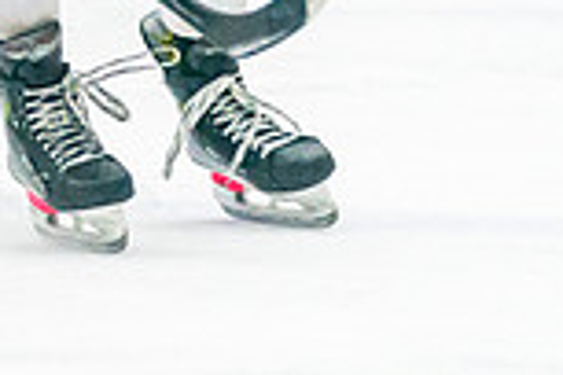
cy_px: -165
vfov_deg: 1.5
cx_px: -597
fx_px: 13980
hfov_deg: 2.3
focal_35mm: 894
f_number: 2.8
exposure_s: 1/1000
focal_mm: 162
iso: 3200
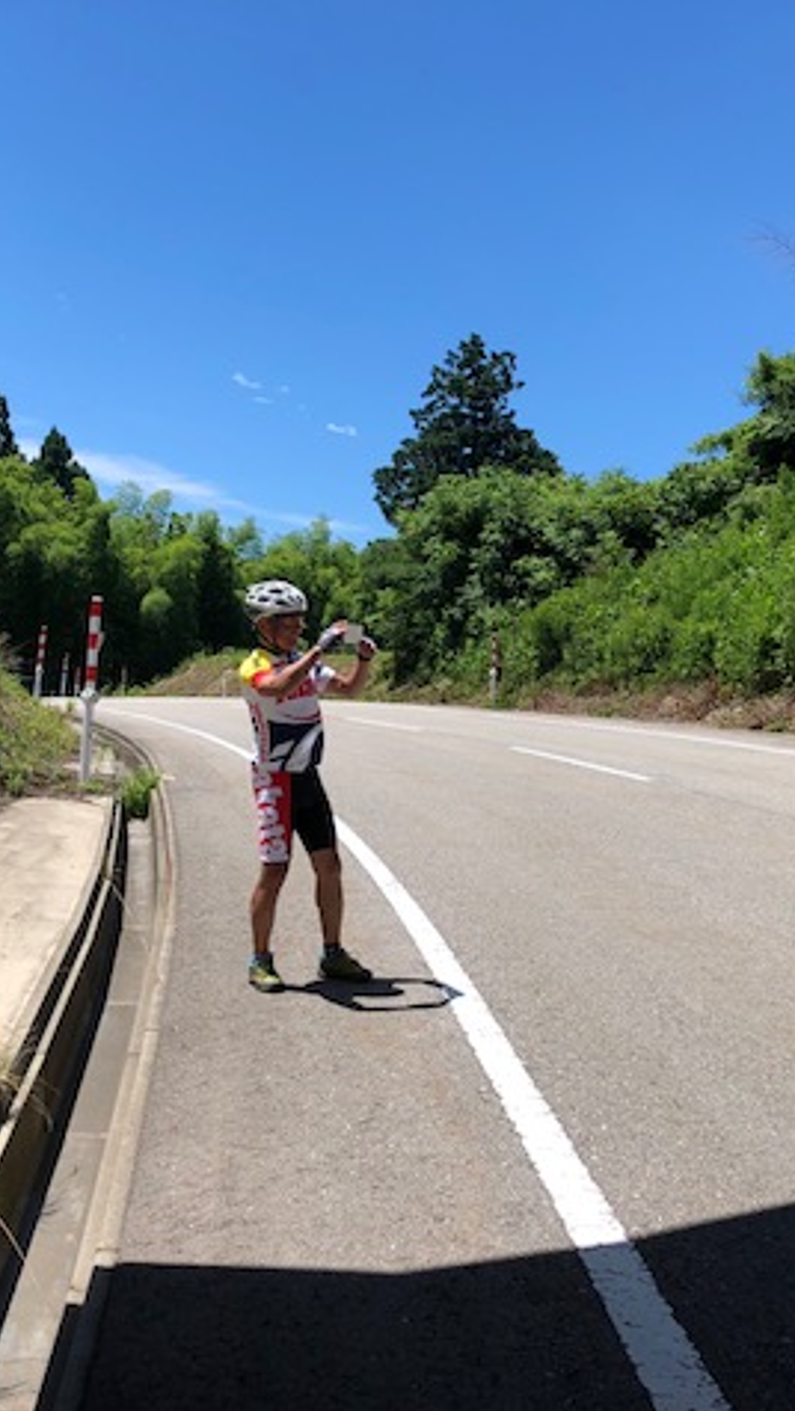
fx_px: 1535
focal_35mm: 41
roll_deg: -2.5
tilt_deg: -0.4
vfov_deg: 49.4
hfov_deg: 29.0
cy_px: 708
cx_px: 433
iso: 20
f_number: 1.8
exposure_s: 1/1779
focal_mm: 3.99
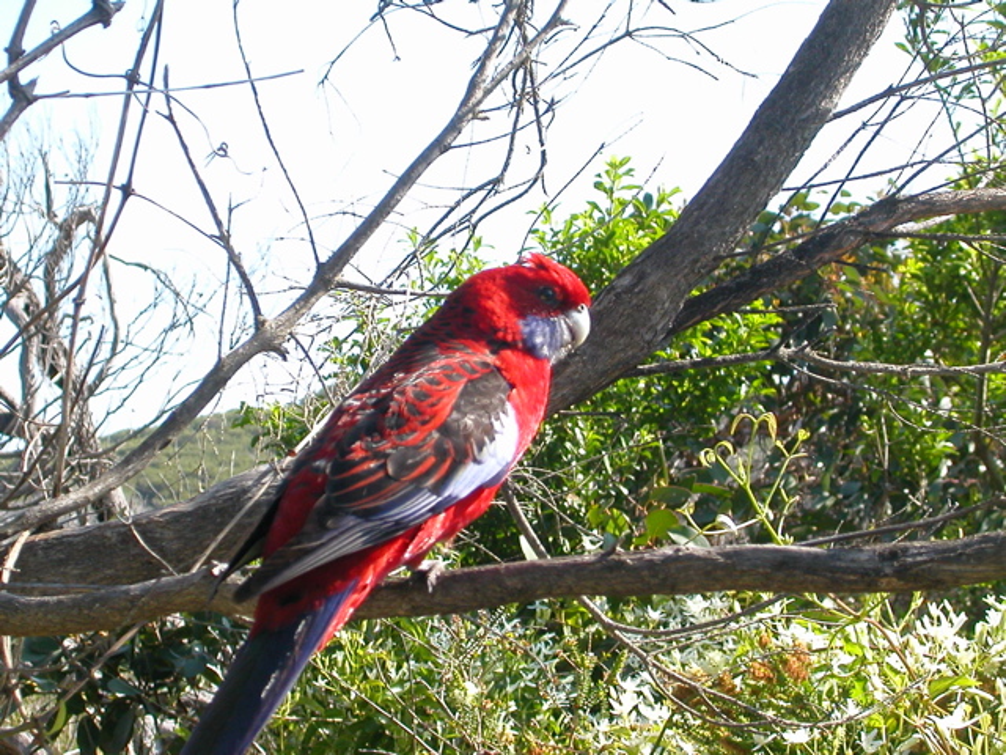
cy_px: 378
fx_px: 2848
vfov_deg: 15.1
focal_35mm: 98
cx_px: 503
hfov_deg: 20.0
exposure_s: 1/183
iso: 100
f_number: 4.6
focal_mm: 14.9
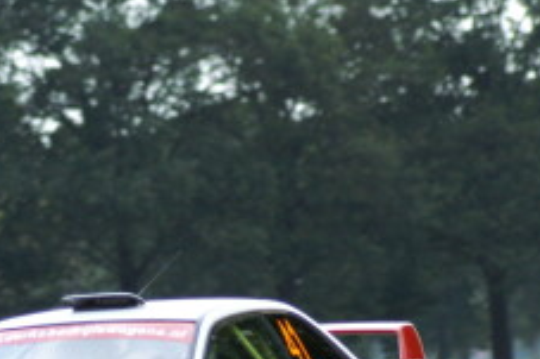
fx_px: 9518
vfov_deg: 2.2
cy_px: 446
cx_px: 186
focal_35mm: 635
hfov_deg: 3.2
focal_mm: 160
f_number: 5.6
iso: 800
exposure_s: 1/500
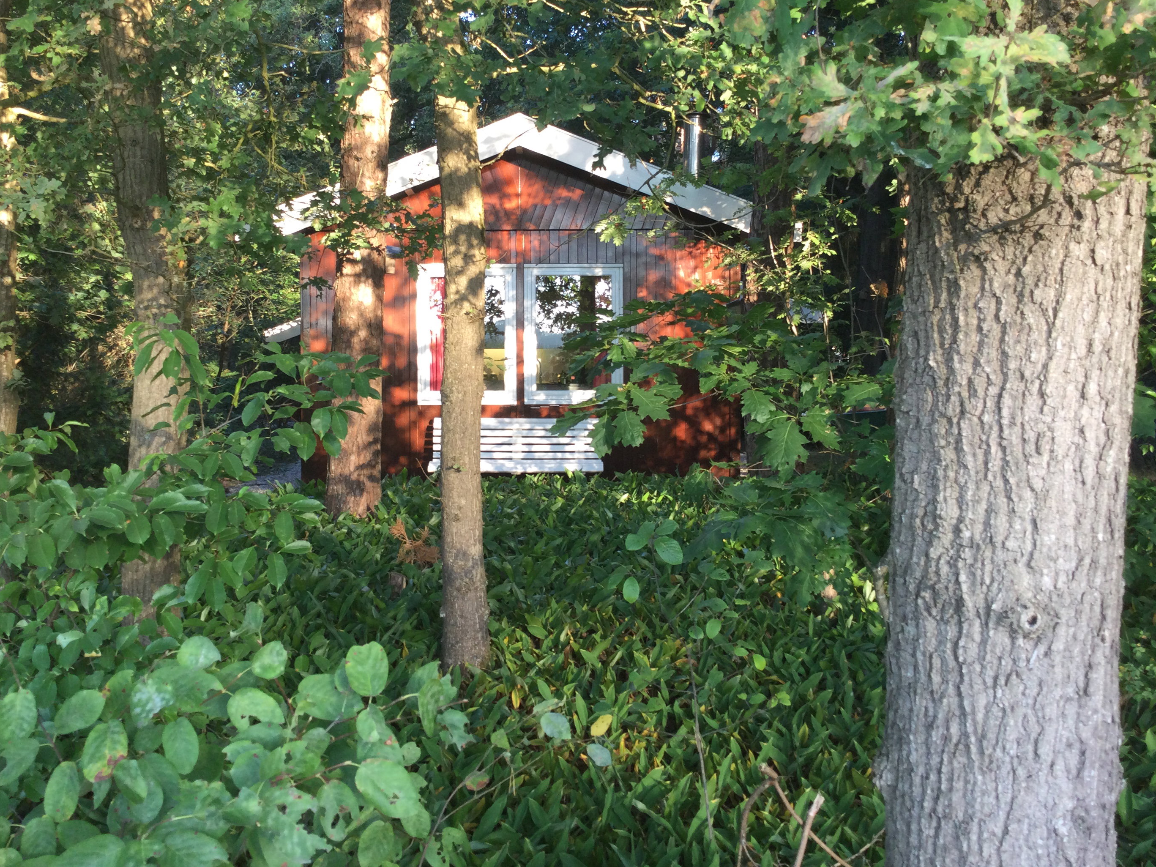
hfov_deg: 50.1
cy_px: 377
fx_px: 1236
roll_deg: +0.3
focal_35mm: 37
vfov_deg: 38.6
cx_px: 556
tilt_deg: -1.2
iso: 32
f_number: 2.4
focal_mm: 3.3
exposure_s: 1/50
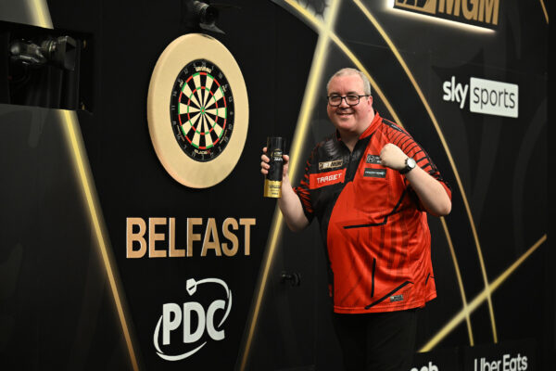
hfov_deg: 21.2
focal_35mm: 96
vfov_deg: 14.3
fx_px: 1483
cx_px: 278
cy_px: 186
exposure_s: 1/800
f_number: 2.8
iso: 2500
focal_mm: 96
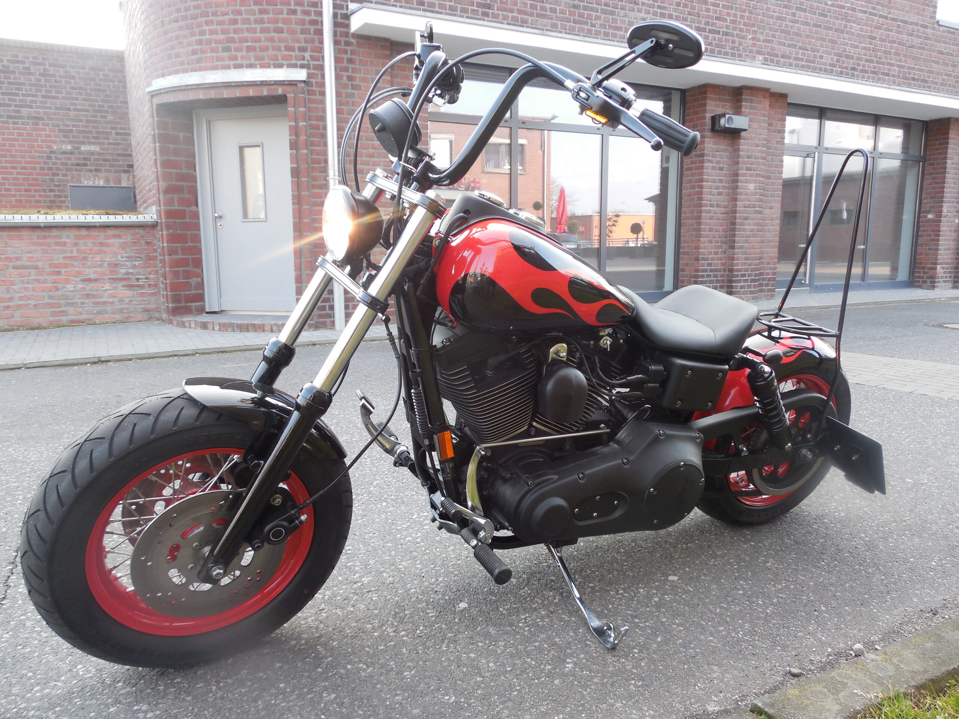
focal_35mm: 25
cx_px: 480
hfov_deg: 69.4
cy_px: 360
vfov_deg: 54.9
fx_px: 693
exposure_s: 1/60
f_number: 3.3
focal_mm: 4.5
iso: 125
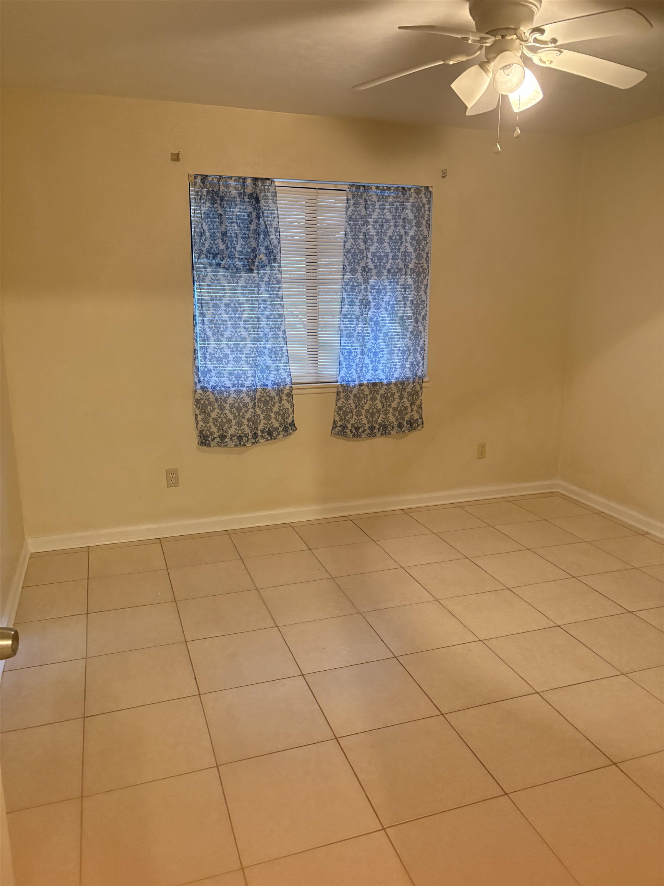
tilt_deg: -12.5
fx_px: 665
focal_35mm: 26
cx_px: 332
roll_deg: +2.0
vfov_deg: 67.3
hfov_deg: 53.1
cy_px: 443
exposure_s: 1/40
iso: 500
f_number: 1.6
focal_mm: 5.96
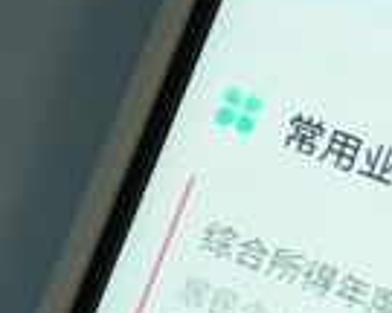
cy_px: -177
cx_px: 697
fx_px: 6775
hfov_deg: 3.3
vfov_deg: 2.6
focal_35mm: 584
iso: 640
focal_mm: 70
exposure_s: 1/400
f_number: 2.8
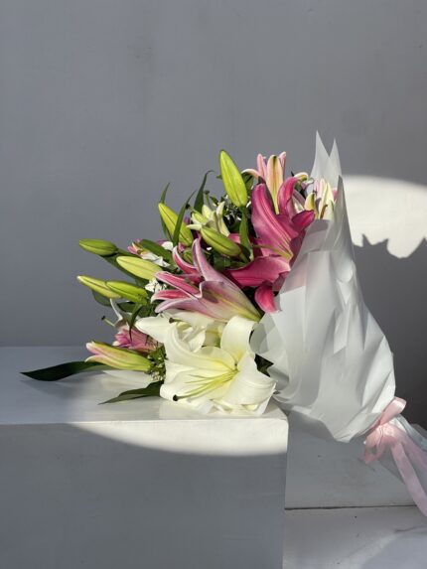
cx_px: 214
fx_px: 1052
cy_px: 284
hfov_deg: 22.9
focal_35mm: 64
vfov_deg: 30.3
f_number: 2.2
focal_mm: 7.5
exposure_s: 1/1876
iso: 20
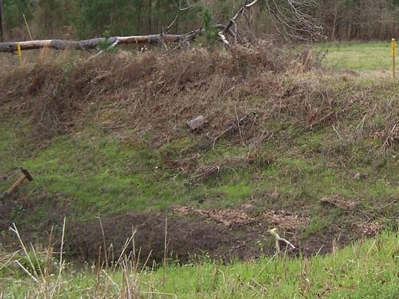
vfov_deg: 20.1
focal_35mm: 72
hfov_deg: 26.4
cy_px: 34
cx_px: 336
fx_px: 830
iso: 80
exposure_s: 1/250
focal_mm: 6.3
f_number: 2.8
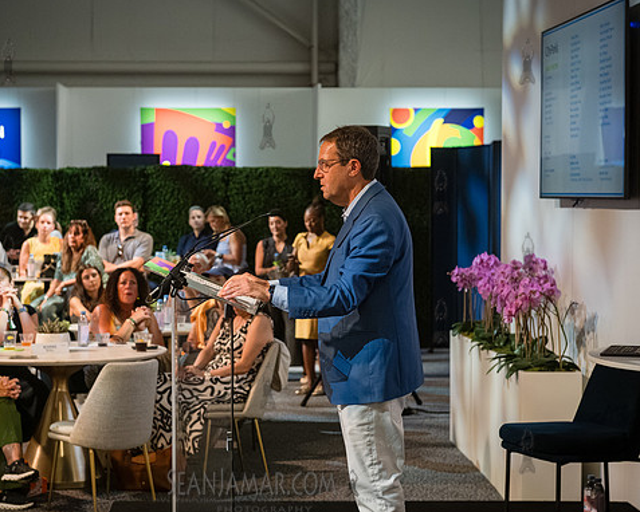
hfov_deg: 23.5
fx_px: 1535
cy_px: 255
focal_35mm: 81
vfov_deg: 19.0
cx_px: 267
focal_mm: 70
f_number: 4.5
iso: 8000
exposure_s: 1/320
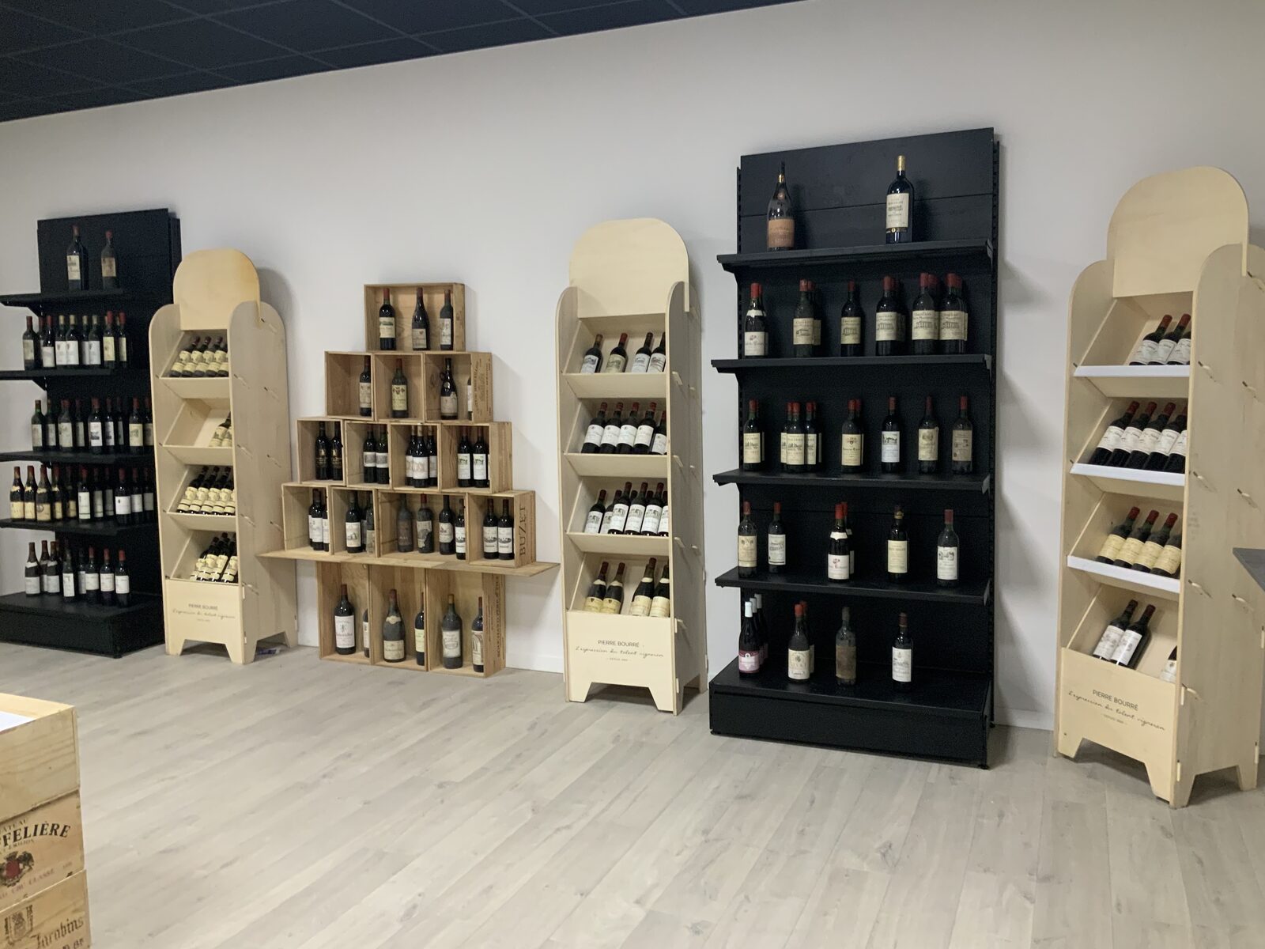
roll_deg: +0.8
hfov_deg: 61.7
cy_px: 474
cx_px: 632
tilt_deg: -5.5
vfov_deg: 48.2
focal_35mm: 29
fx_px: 1060
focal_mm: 3
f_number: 1.8
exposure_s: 1/60
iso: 160
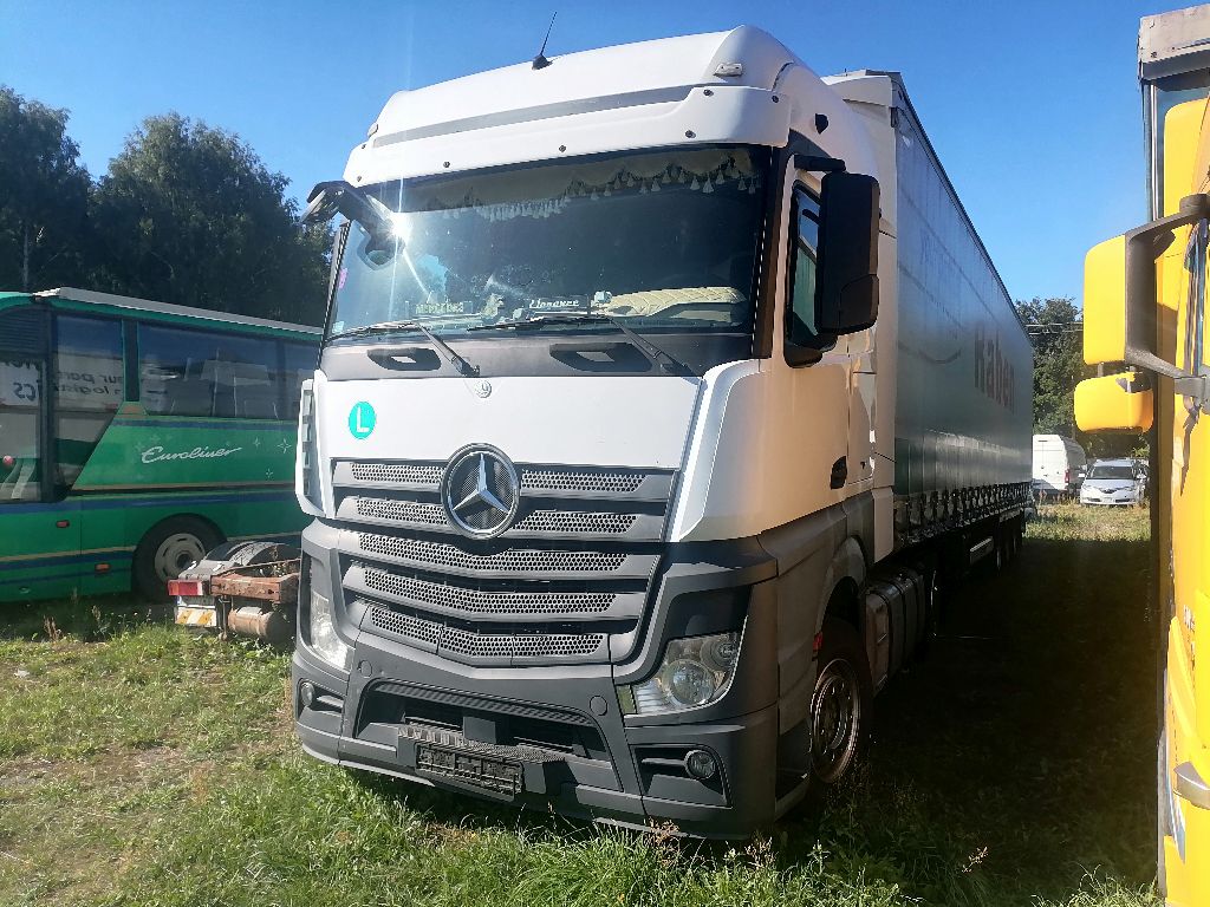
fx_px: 909
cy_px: 454
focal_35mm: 26
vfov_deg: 53.1
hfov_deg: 67.3
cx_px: 605
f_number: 1.8
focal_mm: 4.25
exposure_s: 1/1848
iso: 50
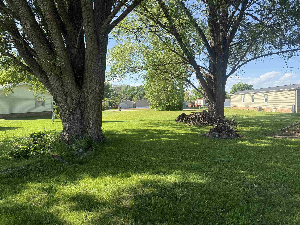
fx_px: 208
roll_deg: +1.2
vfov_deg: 56.8
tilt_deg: -0.3
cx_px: 150
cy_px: 112
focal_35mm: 24
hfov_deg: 71.6
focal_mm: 6.76
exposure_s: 1/1949
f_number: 1.78
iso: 100
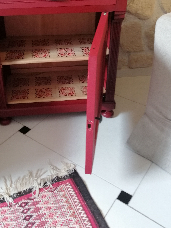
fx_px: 263
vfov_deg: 46.1
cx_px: 62
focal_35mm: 40
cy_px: 76
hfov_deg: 35.7
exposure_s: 1/33.3
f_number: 1.8
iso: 200
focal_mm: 3.95
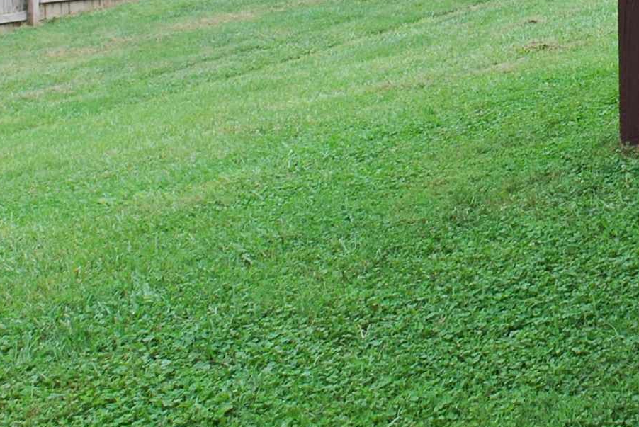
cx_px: 558
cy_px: -224
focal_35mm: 92
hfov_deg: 21.7
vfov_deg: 13.9
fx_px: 1634
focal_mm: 18
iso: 100
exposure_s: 1/125
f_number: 5.6
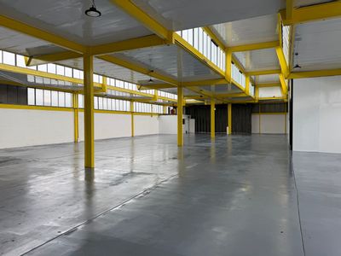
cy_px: 128
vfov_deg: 56.8
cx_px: 170
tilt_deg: +1.9
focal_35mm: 24
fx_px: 236
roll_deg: +0.3
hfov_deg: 71.6
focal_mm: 6.76
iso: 50
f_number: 1.78
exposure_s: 1/138
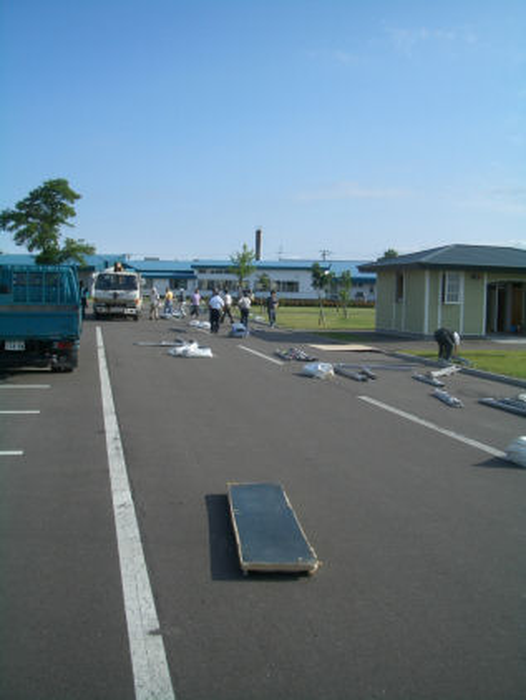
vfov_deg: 52.6
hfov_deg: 40.7
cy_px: 350
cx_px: 263
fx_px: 708
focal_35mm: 35
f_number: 4.3
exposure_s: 1/640
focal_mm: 5.8
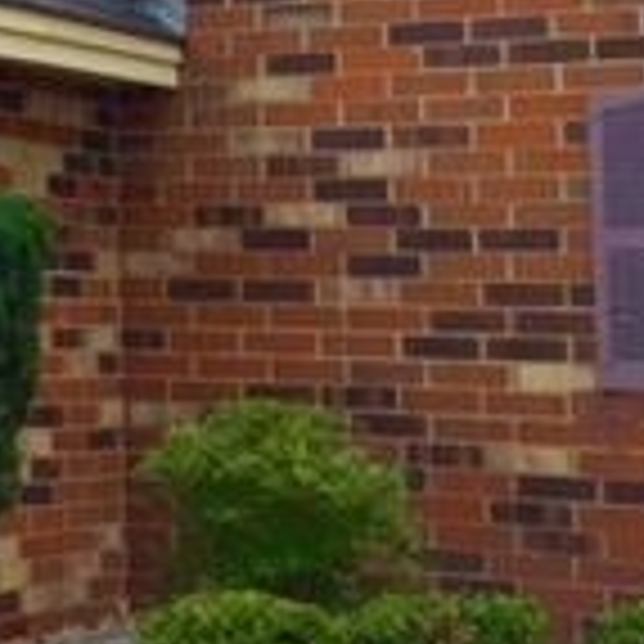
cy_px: -18
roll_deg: -1.4
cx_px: -621
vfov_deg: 14.9
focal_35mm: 115
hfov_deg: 13.2
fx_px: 2421
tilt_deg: +6.4
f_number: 2.2
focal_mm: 4.15
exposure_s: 1/344
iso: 32
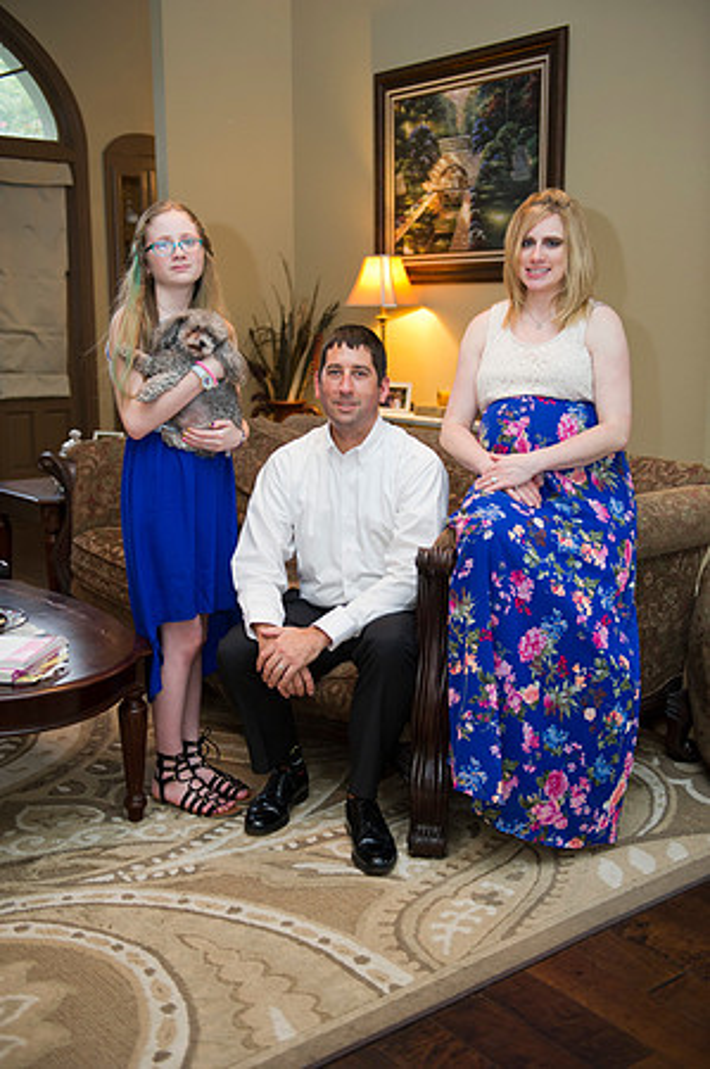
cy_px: 534
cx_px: 355
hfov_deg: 33.3
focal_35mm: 40
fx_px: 1186
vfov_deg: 48.5
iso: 1600
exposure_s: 1/100
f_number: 2.8
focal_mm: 40
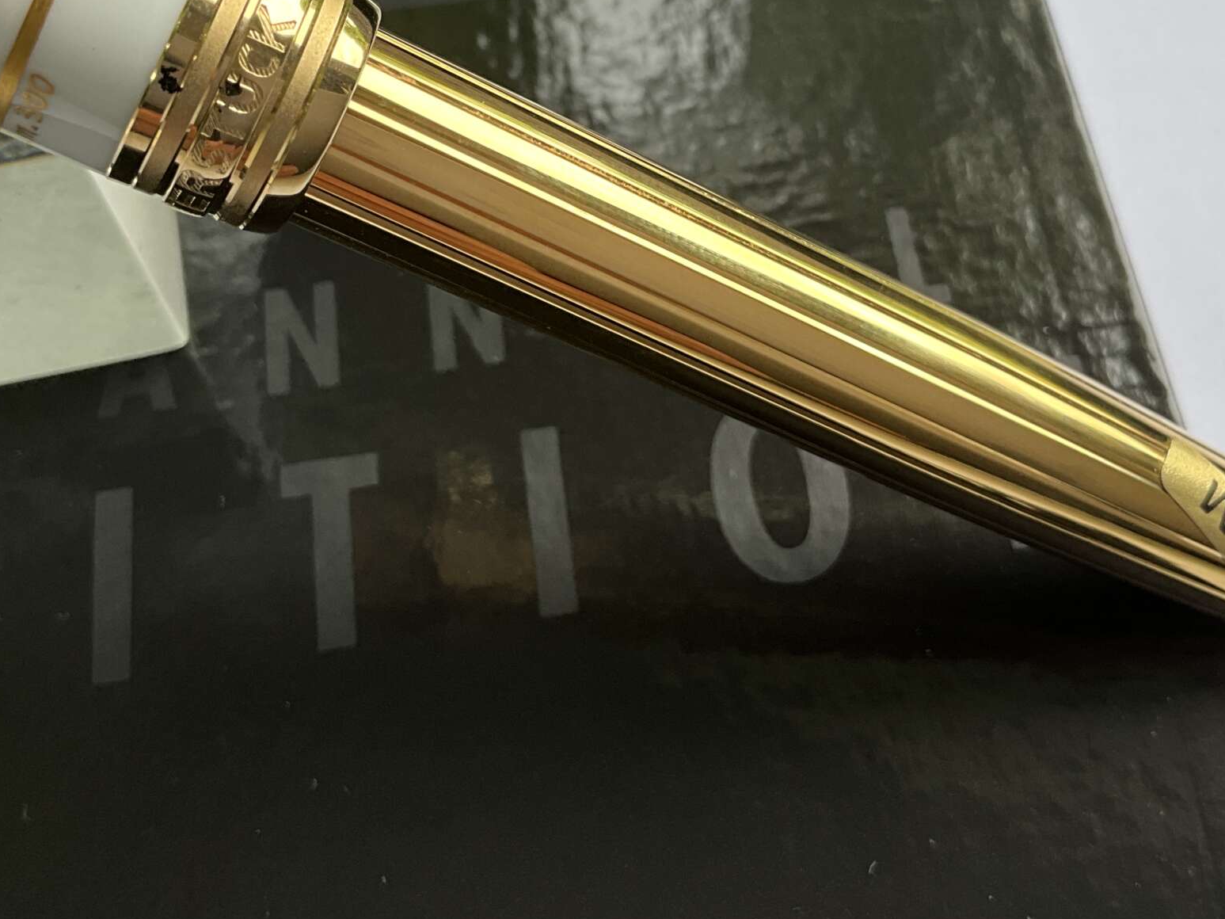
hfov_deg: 39.6
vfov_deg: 29.7
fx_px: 1699
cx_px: 675
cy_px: 207
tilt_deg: -60.7
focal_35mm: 48
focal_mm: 3
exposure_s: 1/122
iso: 16
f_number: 1.8
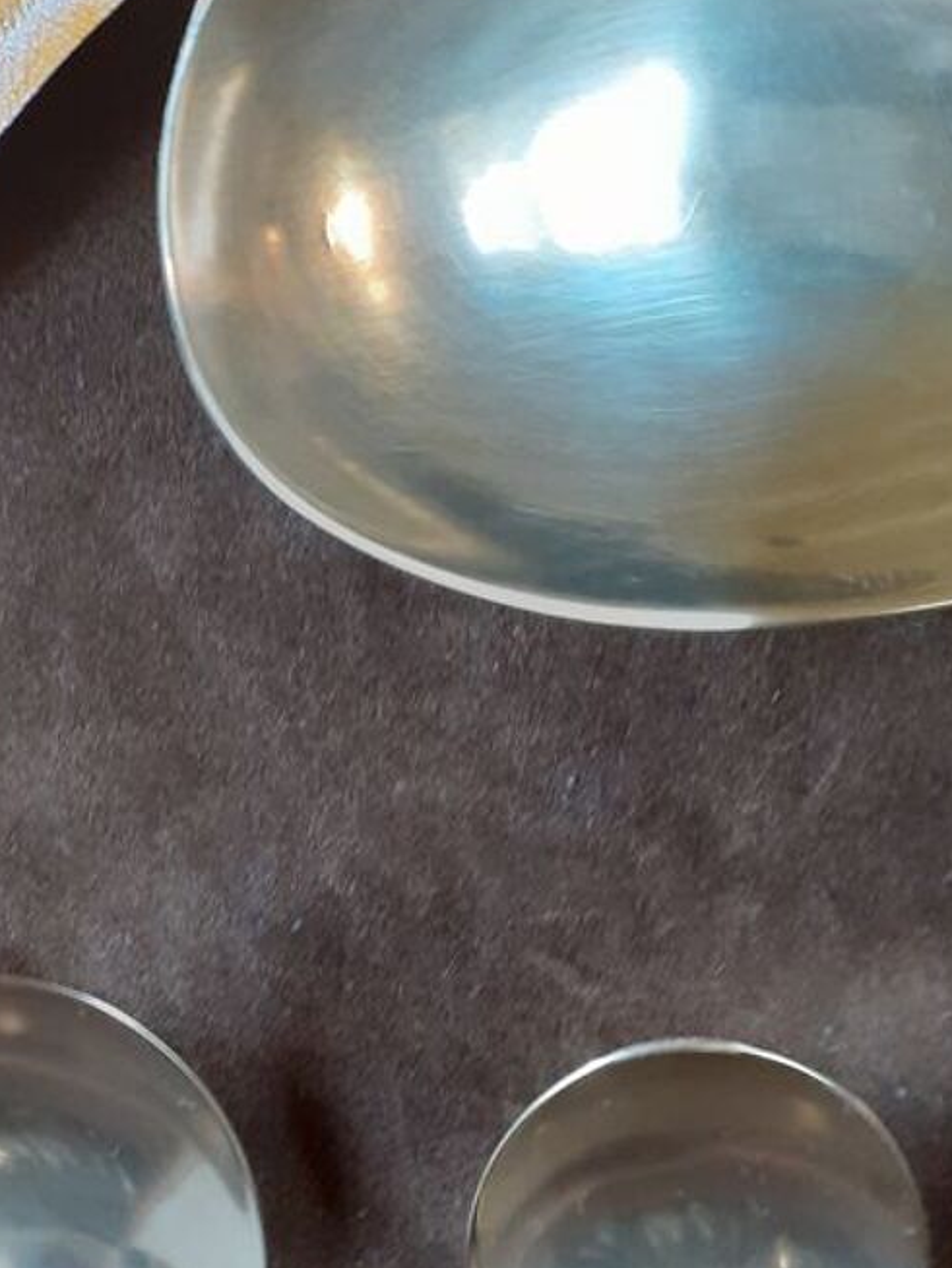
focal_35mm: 55
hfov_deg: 25.8
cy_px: 616
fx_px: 2015
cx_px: 112
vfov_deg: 34.9
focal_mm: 3.6
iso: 250
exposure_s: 1/33
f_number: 1.9
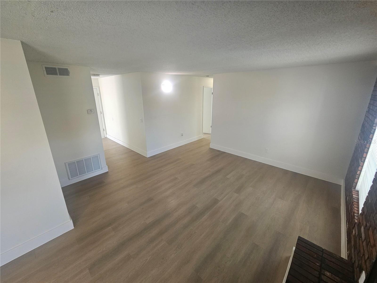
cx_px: 188
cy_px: 142
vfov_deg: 89.9
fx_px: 142
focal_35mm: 13
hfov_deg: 106.2
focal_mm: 2.2
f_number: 2.2
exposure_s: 1/60
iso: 125
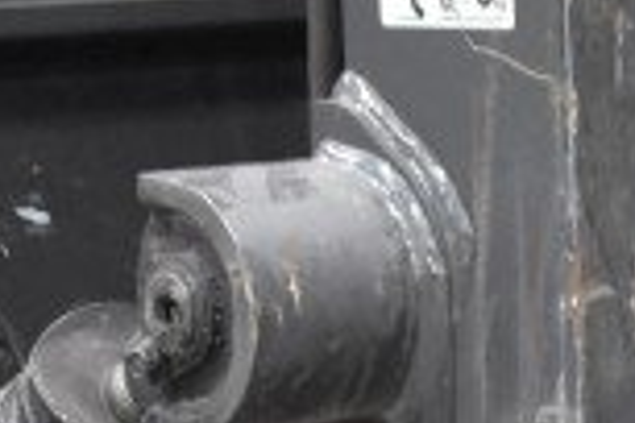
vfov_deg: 4.6
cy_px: 1422
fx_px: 4974
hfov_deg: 7.2
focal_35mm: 282
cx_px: 1013
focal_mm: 24
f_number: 4.5
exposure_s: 1/30
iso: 1600
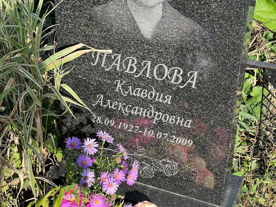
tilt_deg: -34.2
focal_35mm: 77
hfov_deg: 25.3
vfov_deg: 19.1
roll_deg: +1.0
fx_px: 614
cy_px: 104
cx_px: 138
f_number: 2.8
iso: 32
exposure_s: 1/253
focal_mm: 9
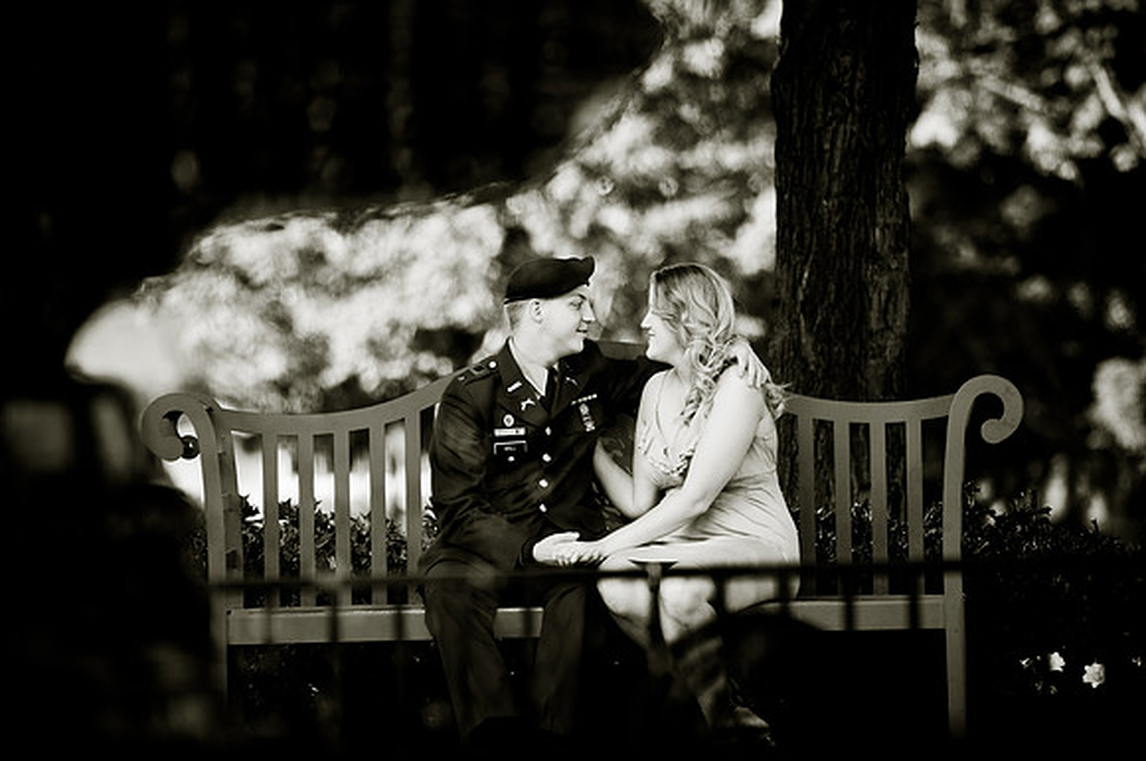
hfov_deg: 6.9
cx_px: 573
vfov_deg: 4.6
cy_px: 380
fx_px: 9537
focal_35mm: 300
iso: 200
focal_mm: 200
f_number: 2.8
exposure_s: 1/250
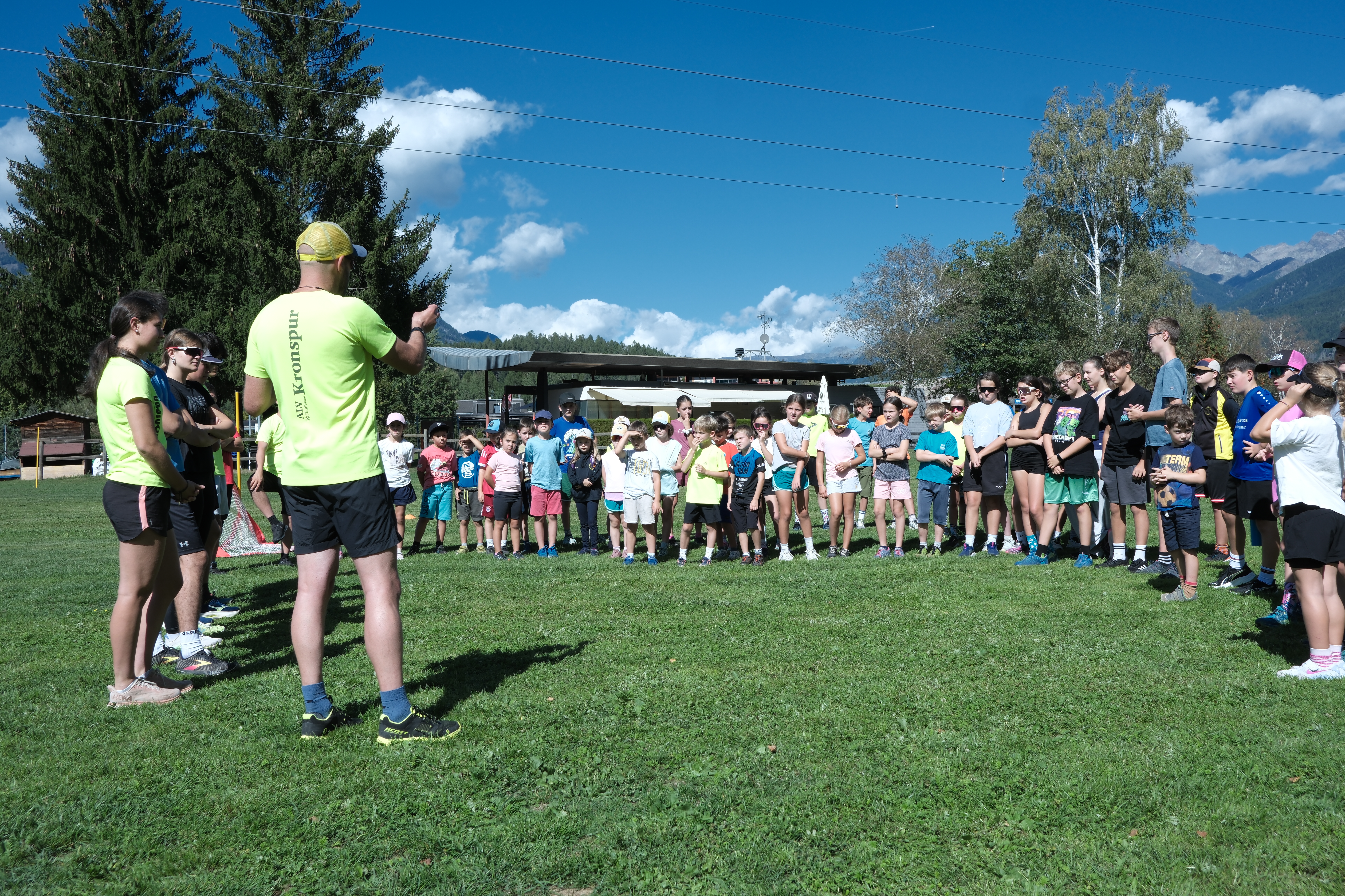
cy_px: 448
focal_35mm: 35
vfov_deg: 37.9
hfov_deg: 54.4
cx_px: 672
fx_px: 1308
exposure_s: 1/250
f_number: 8
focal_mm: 23
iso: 125
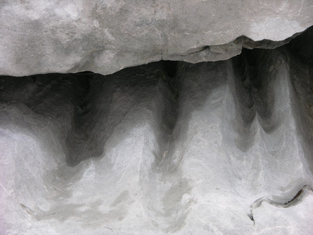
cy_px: 118
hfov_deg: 15.2
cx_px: 156
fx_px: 1175
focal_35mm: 130
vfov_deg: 11.4
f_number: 4.3
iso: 50
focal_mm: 31.9
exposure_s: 1/197
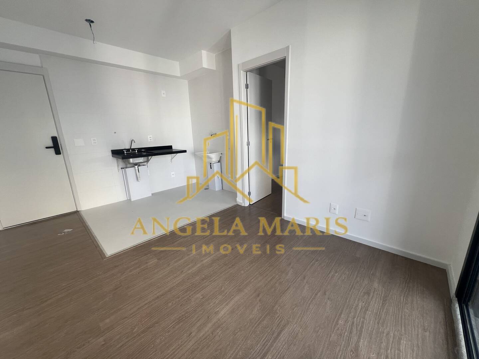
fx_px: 180
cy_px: 180
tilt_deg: -14.7
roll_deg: +2.4
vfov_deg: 89.9
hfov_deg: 106.2
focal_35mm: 13
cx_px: 240
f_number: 1.8
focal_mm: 1.57
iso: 40
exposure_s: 1/99
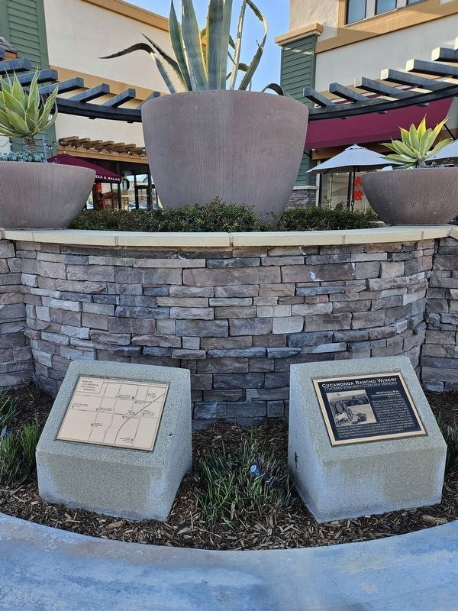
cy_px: 306
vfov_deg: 73.9
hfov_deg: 58.9
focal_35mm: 23
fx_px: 406
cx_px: 229
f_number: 1.8
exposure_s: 1/400
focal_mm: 5.4
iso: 50
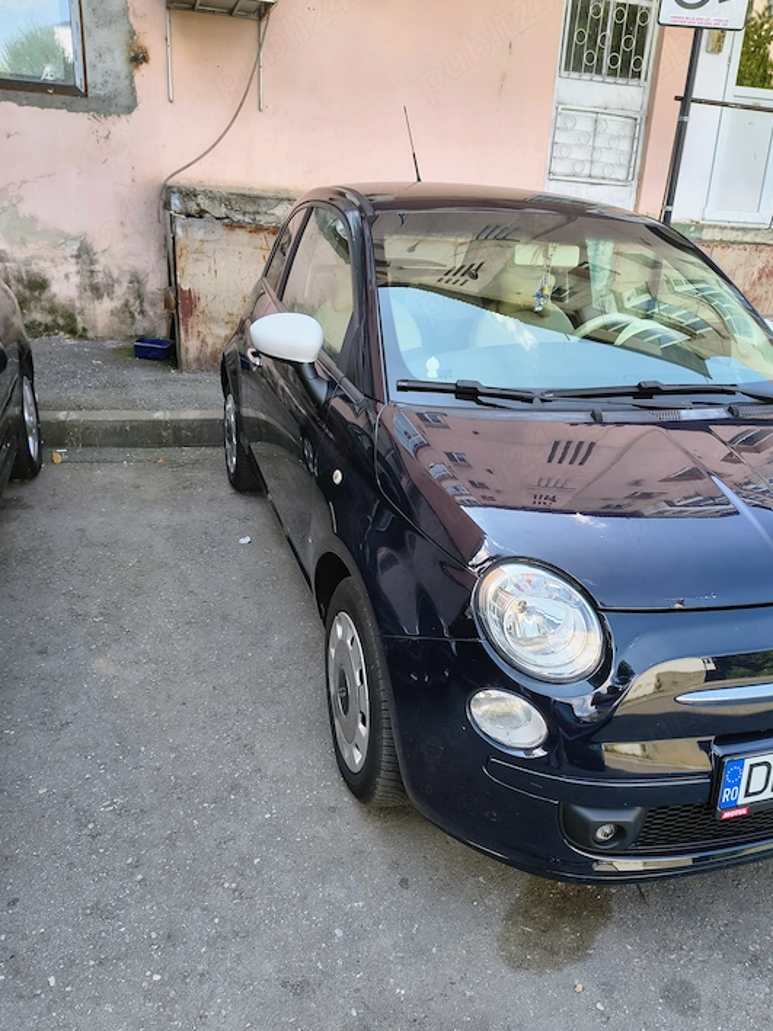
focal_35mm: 26
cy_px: 518
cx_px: 408
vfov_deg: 67.3
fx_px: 774
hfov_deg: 53.0
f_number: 1.8
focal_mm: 5.56
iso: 100
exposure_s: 1/279
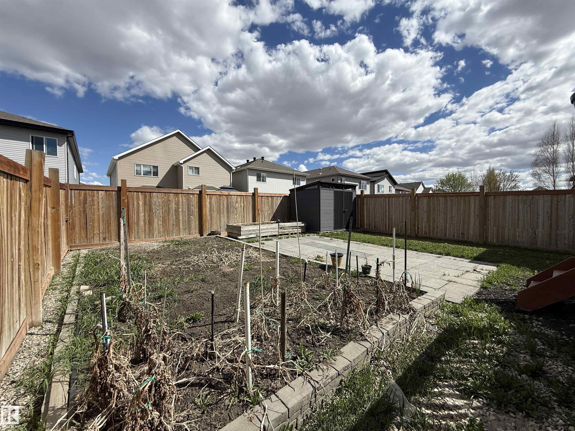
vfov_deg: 85.7
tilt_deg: -0.8
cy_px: 216
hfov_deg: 102.1
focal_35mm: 14
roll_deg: +0.8
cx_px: 288
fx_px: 233
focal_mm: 2.22
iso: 50
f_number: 2.2
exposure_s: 1/2506
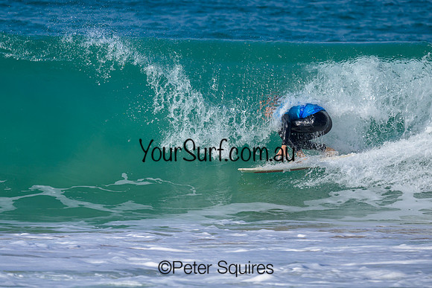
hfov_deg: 1.9
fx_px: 13183
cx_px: 217
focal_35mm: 1098
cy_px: 133
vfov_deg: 1.3
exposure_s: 1/2000
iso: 280
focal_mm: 800
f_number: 6.3
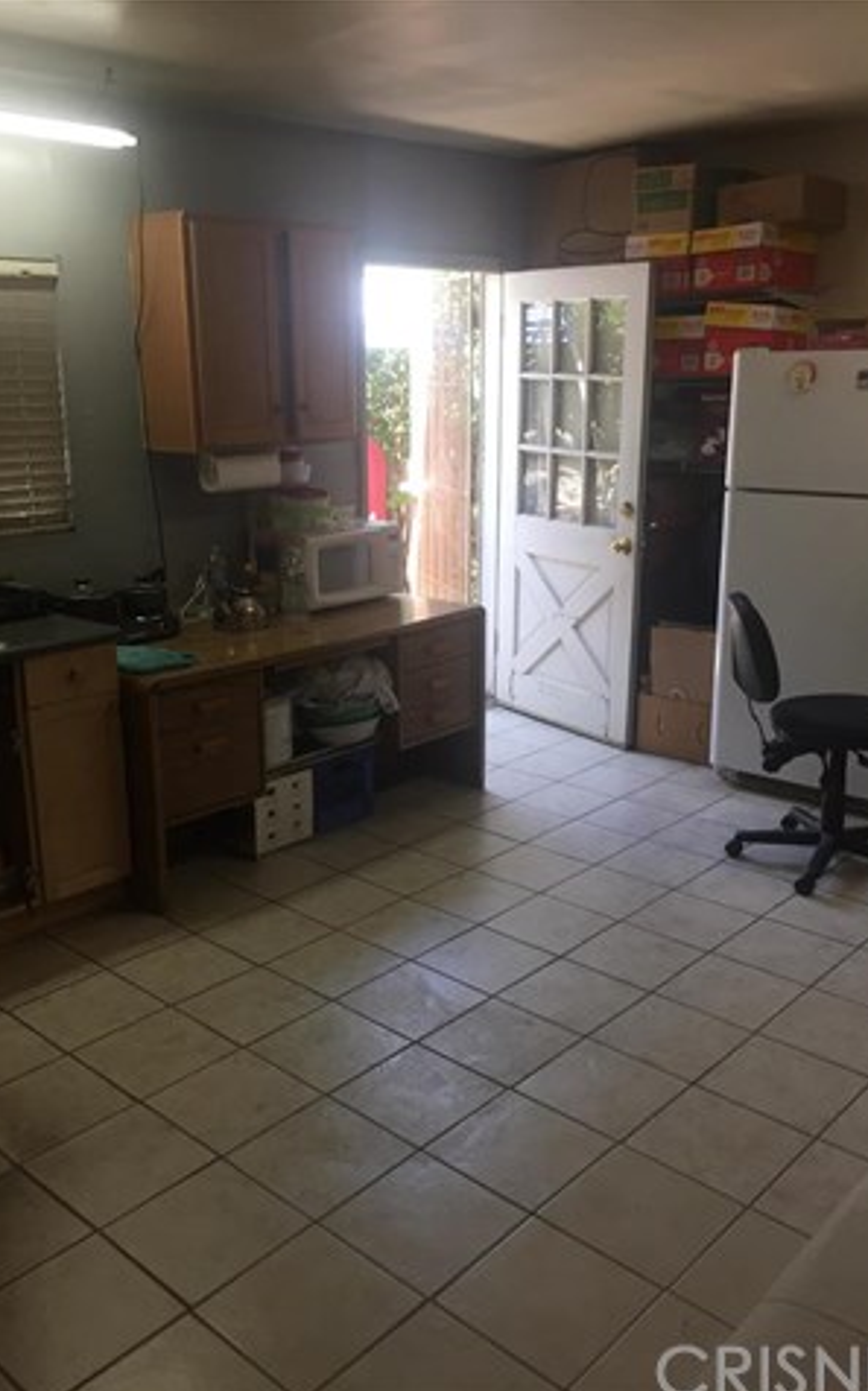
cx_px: 409
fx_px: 1175
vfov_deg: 61.3
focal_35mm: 31
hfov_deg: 40.5
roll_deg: -1.1
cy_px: 698
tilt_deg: -14.2
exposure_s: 1/40
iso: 32
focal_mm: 4.15
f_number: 2.2
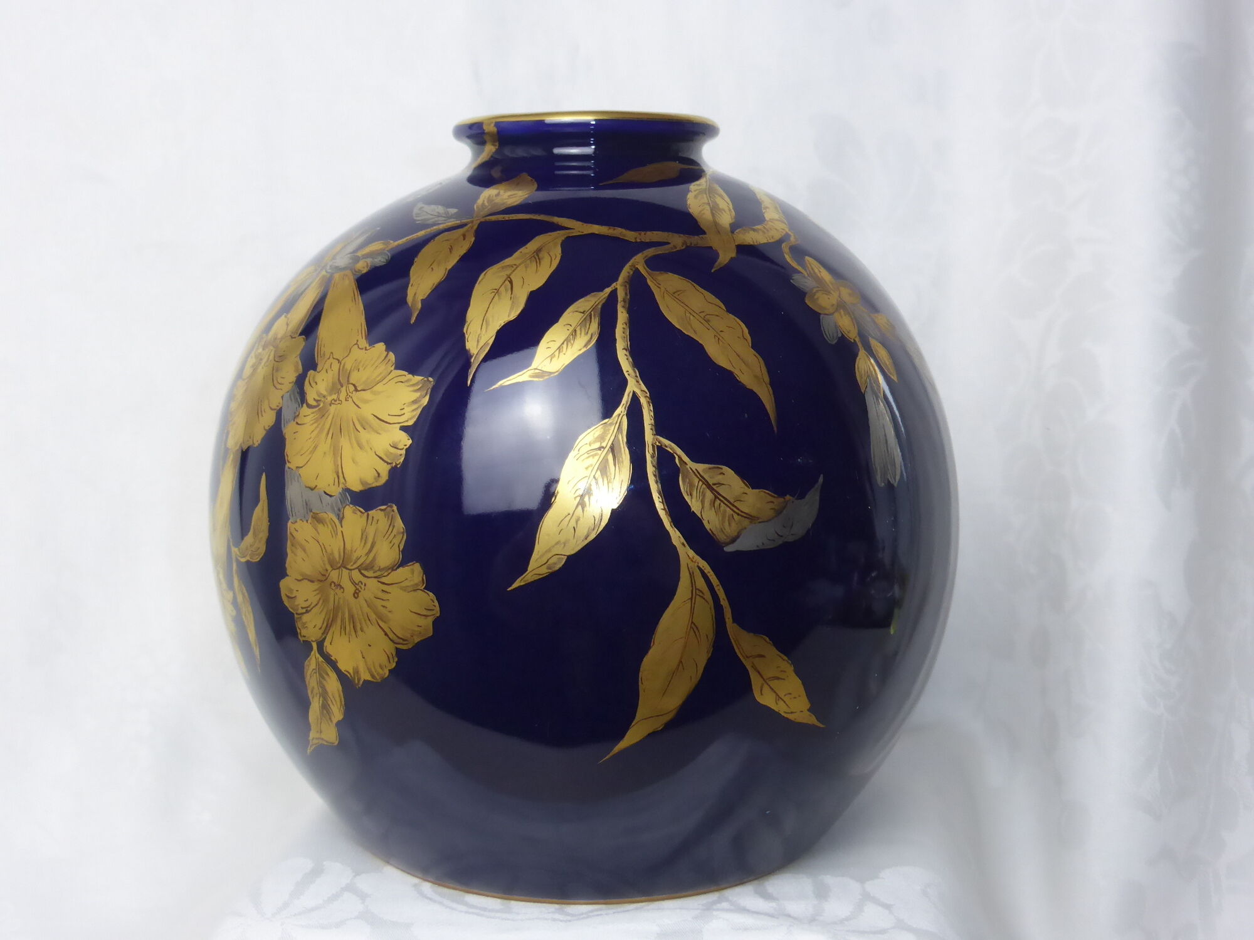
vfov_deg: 30.9
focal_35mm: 47
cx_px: 627
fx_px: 1703
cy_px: 470
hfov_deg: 40.4
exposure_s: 1/60
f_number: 4.2
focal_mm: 8.5
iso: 320
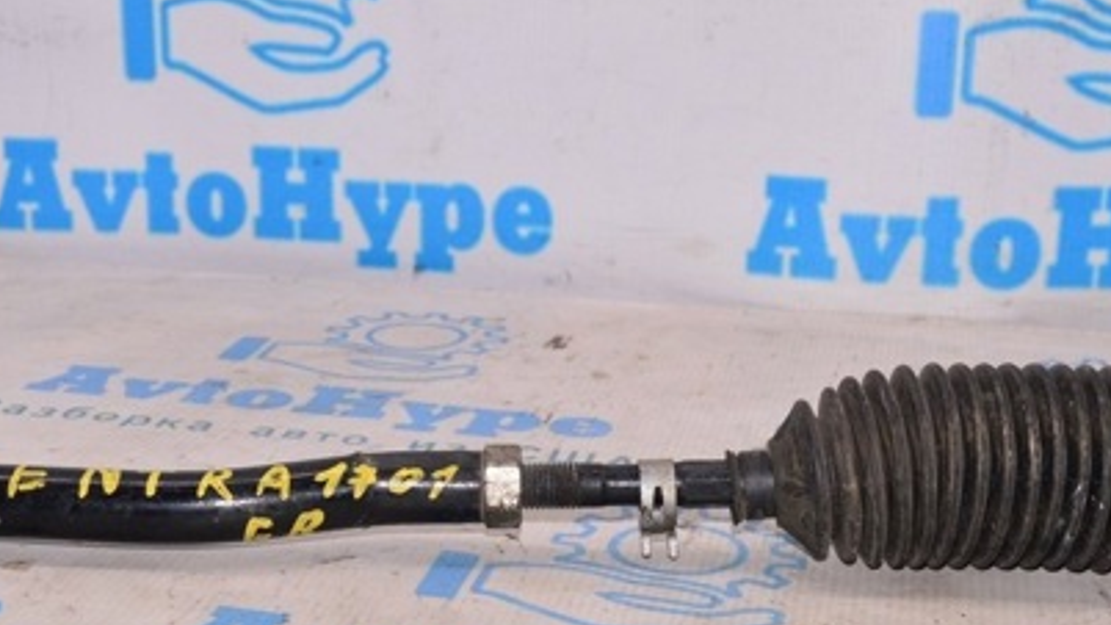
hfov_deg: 30.1
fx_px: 2062
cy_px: 499
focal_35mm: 70
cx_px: 462
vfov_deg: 17.1
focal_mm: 28
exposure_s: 1/200
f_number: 8
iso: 1600
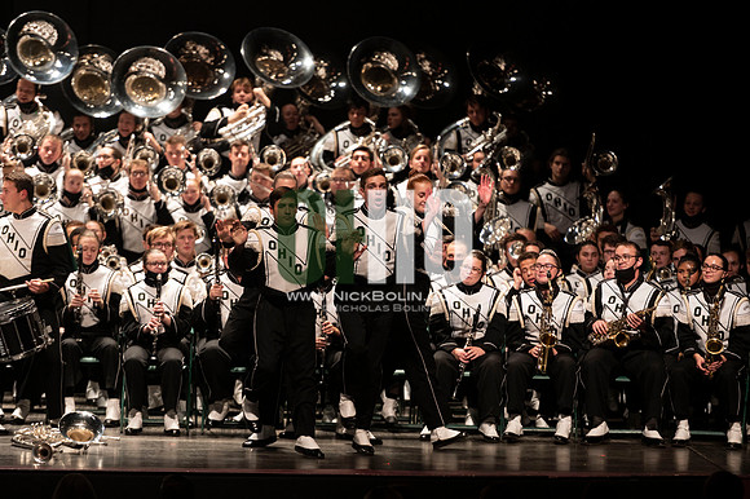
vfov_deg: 6.9
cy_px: 250
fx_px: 4164
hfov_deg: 10.3
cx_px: 375
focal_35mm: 200
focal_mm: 200
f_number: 2.8
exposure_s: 1/500
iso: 2500
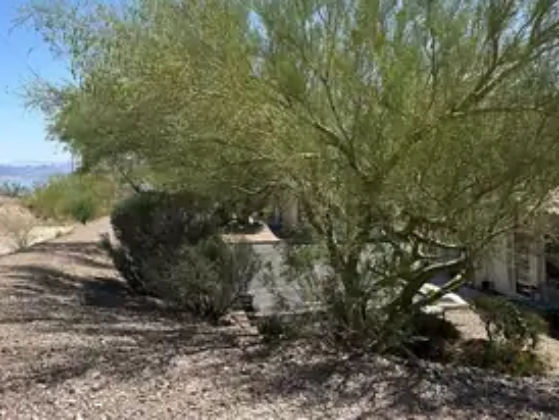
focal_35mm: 35
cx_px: 247
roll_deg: +1.6
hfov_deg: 52.5
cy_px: 139
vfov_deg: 40.2
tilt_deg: +2.1
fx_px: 566
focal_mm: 6.86
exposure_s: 1/4184
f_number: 1.78
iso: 80
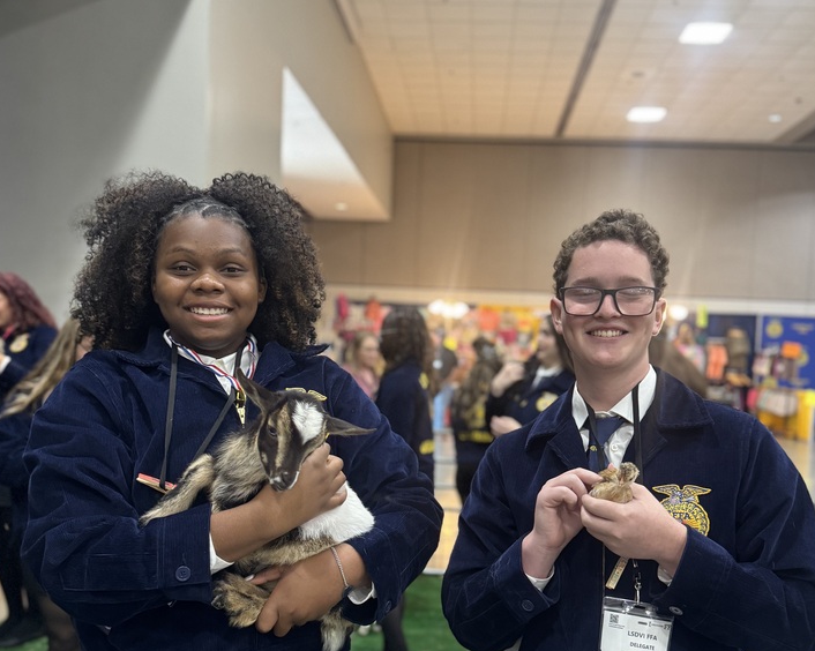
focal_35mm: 34
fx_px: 820
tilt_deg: -3.6
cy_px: 397
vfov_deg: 43.1
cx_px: 417
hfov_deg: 52.9
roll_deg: -1.4
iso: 400
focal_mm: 6.76
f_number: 1.78
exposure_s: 1/60
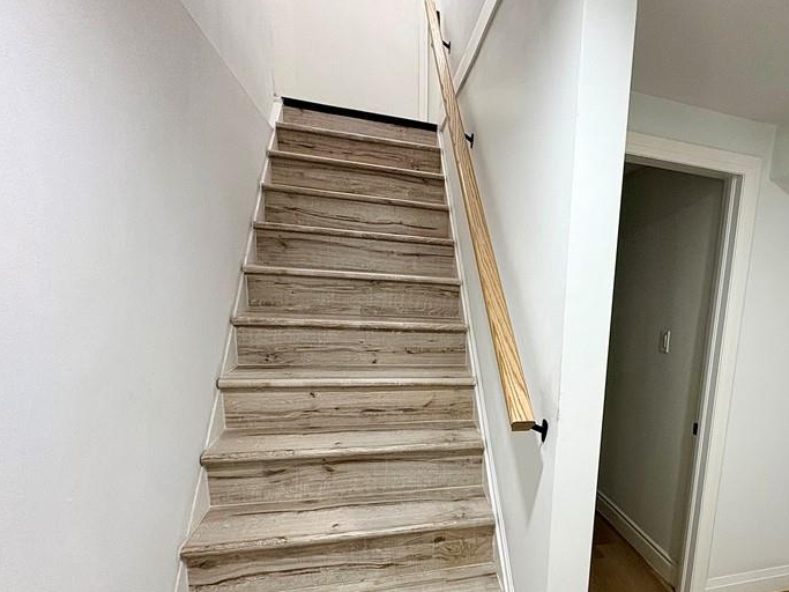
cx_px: 552
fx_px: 479
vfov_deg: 62.5
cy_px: 372
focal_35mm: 21
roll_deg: -2.9
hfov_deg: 75.4
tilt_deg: -9.1
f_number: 2.2
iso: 200
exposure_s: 1/60
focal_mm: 2.22
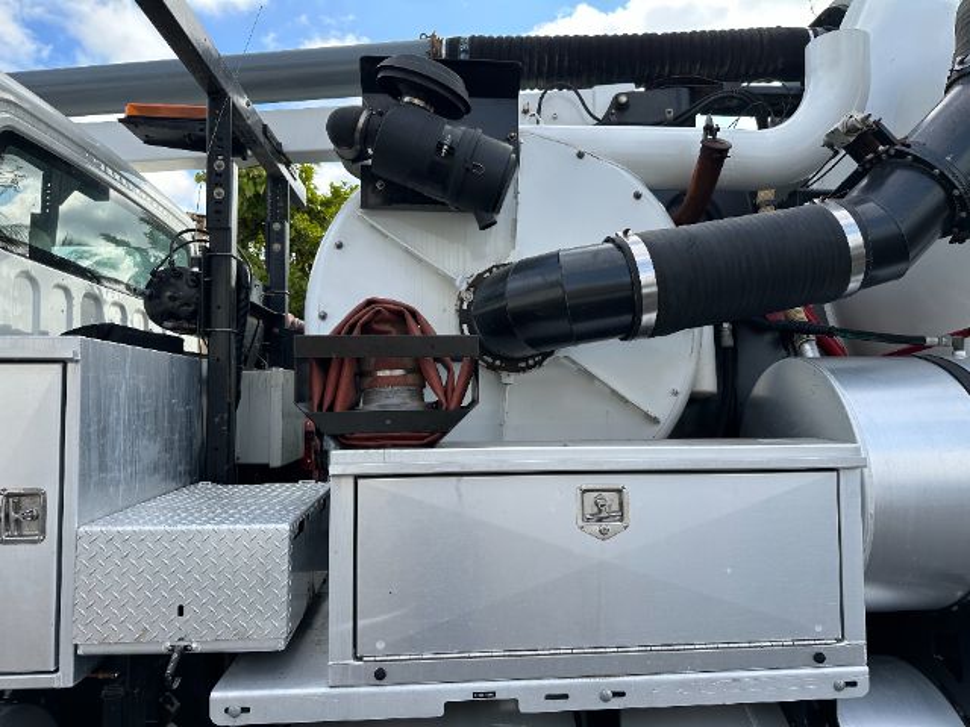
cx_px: 485
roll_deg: +0.6
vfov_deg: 56.8
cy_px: 364
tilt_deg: +5.0
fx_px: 673
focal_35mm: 24
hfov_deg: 71.6
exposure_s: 1/1433
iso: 80
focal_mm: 6.86
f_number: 1.78
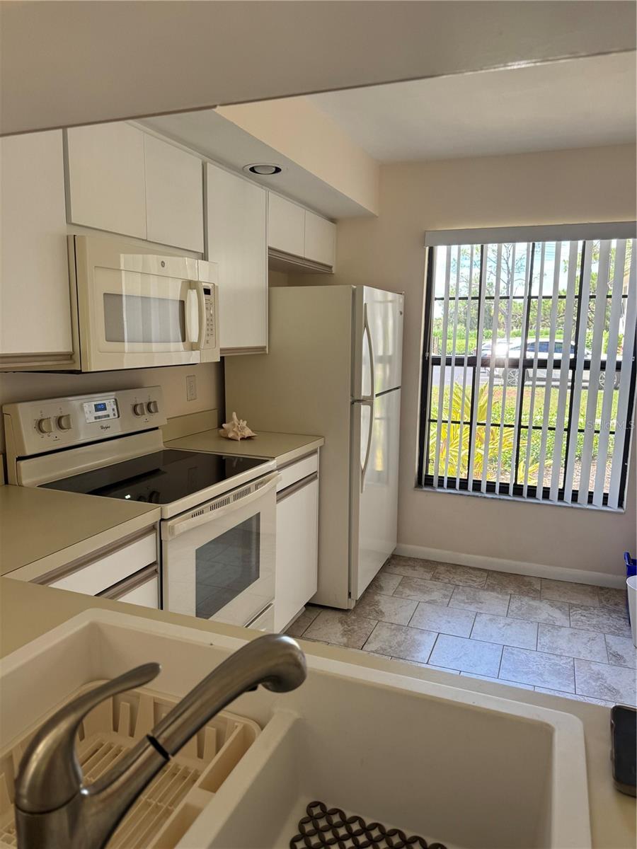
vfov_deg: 71.6
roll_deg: -0.5
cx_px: 318
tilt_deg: -8.8
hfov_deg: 56.8
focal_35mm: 24
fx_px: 589
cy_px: 424
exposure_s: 1/162
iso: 80
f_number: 1.78
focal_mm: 6.76
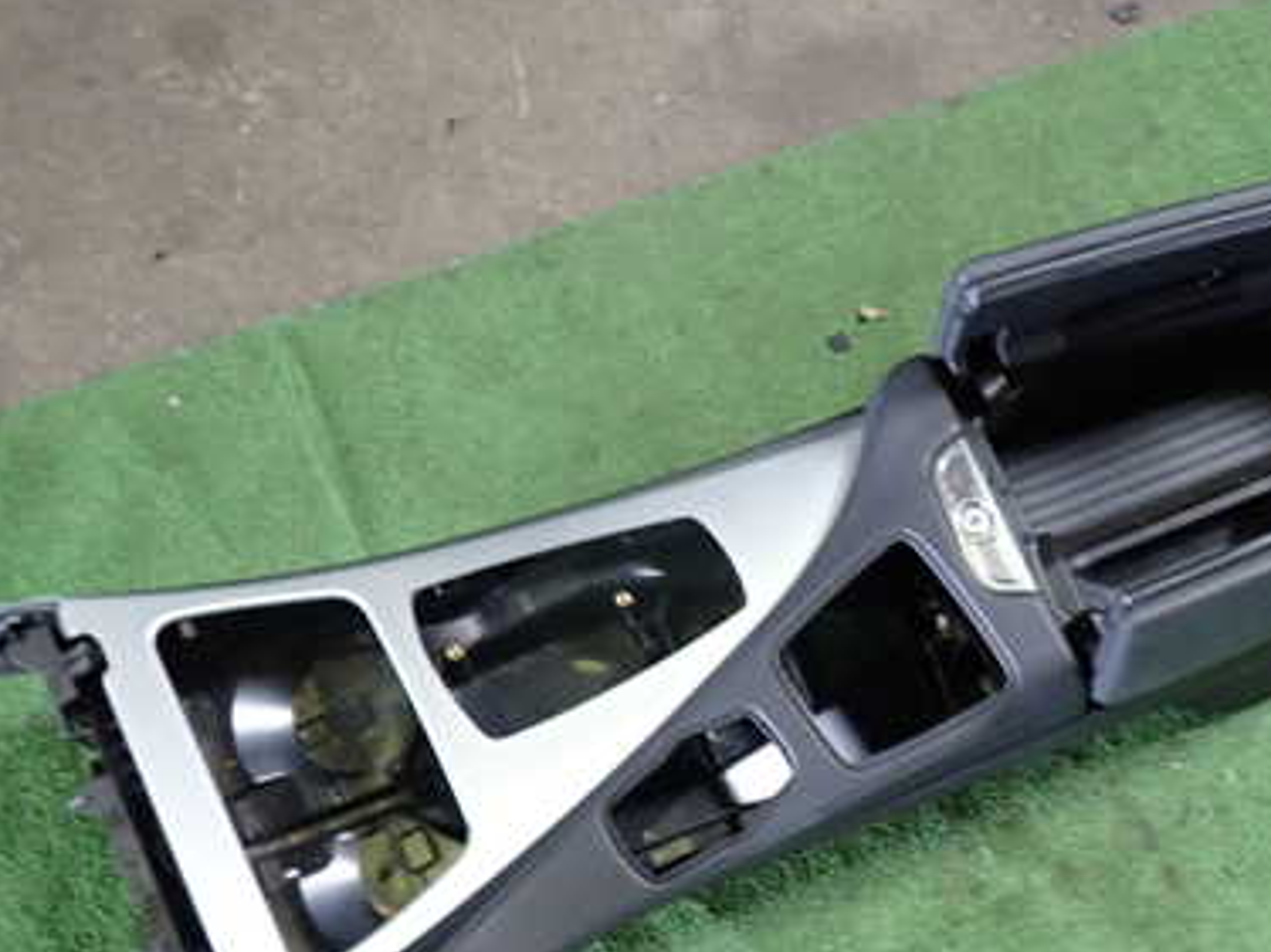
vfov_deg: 35.8
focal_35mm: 40
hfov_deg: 46.3
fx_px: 1468
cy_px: 583
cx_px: 820
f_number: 2
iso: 250
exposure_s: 1/30
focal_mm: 4.5
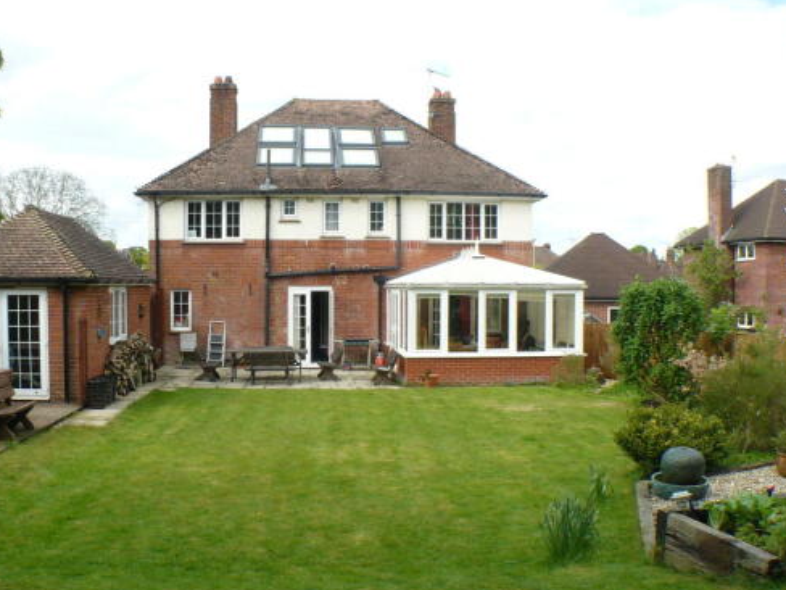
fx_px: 976
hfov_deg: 43.8
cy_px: 322
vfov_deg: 33.6
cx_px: 349
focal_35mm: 43
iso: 100
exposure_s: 1/250
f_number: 4.5
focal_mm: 6
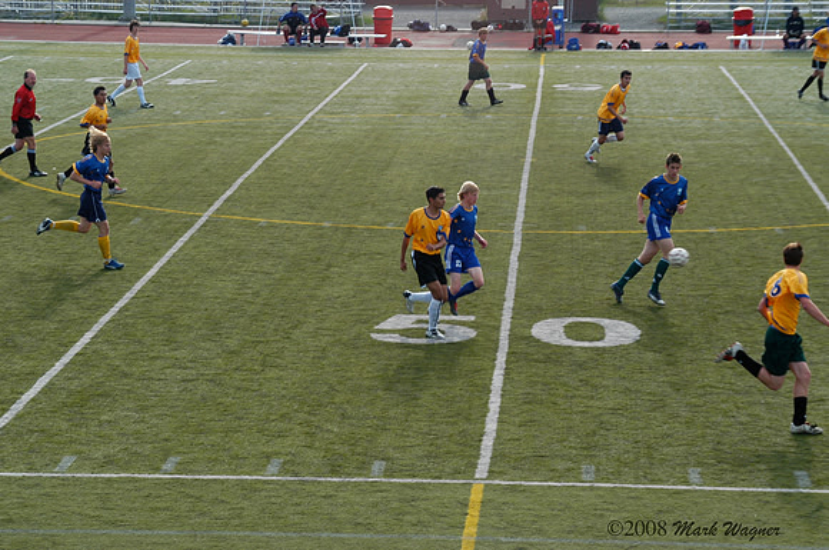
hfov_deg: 17.1
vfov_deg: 11.4
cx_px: 414
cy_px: 275
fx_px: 2759
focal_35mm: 120
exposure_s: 1/320
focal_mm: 80
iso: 400
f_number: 9
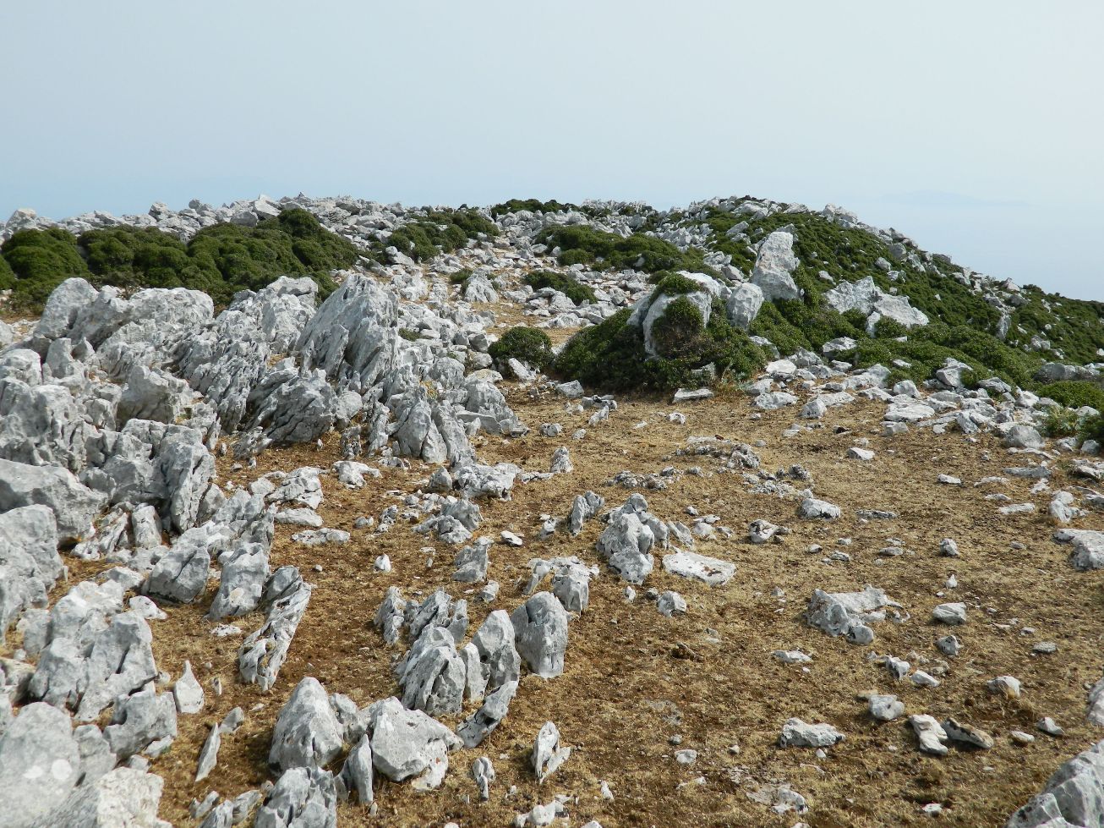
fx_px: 1116
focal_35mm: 35
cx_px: 552
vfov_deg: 40.7
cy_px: 414
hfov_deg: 52.6
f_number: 9.4
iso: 80
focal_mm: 6.2
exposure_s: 1/160
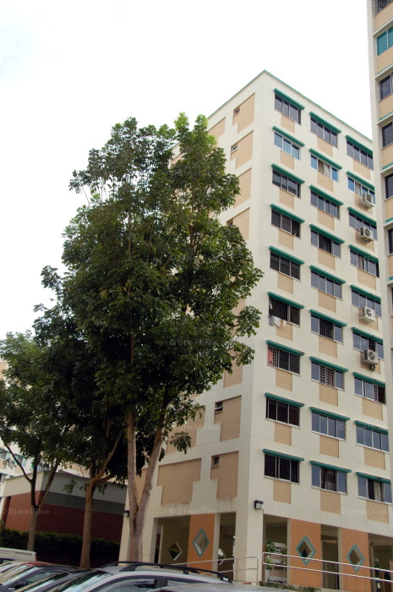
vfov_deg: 49.6
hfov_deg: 34.1
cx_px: 196
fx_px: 640
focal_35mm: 39
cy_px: 296
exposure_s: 1/1000
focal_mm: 26
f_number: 4
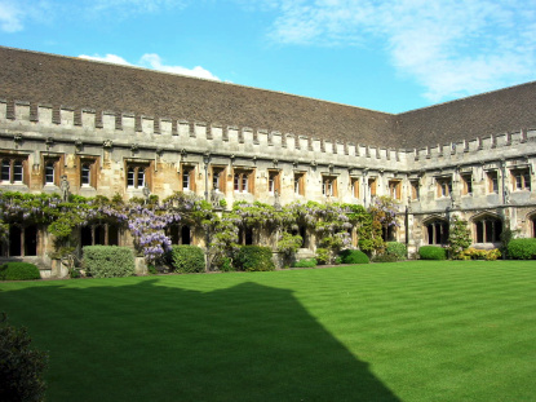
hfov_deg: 54.0
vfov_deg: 41.8
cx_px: 268
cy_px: 201
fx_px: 526
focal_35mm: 34
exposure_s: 1/232
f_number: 4.9
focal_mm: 5.7
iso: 50
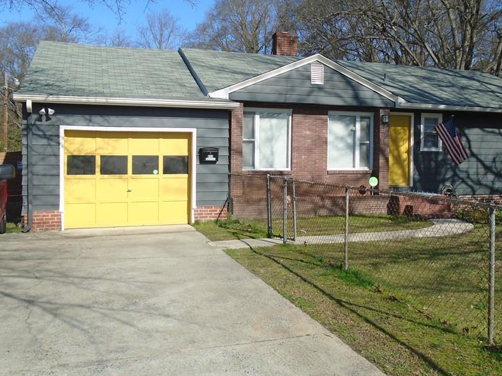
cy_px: 164
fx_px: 522
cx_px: 288
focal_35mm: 36
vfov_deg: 39.6
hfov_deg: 51.2
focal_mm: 4.6
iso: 100
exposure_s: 1/200
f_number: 8
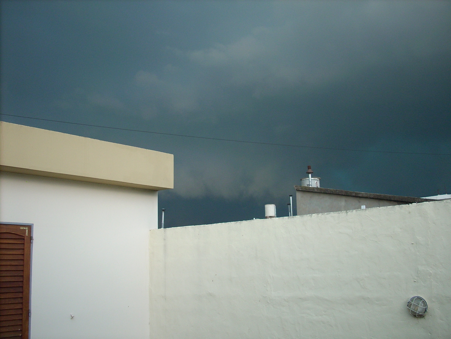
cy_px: 170
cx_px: 226
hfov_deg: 50.1
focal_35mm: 37
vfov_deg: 38.7
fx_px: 482
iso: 118
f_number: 2.8
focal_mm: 6.2
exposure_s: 1/30
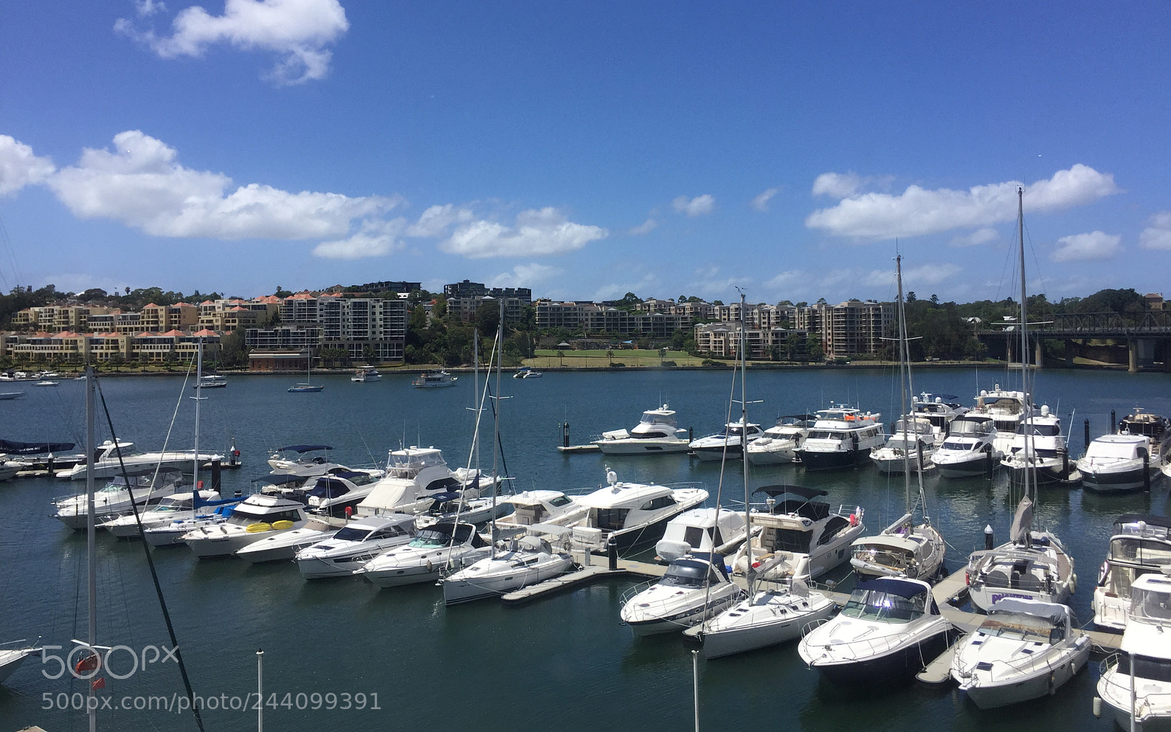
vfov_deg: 40.5
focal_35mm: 31
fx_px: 989
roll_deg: -0.7
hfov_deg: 61.2
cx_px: 586
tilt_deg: +0.4
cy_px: 317
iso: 32
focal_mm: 4.15
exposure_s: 1/3300
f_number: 2.2
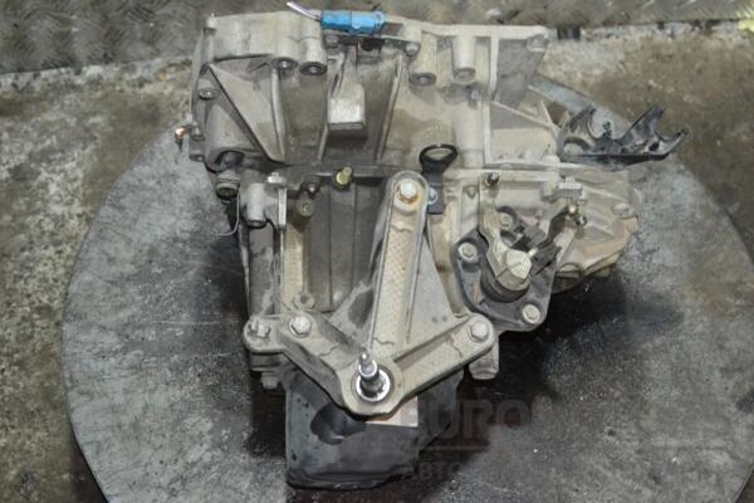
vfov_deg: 21.6
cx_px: 377
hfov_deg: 31.9
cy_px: 252
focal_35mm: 63
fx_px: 1319
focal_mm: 42
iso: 2800
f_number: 5.3
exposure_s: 1/60
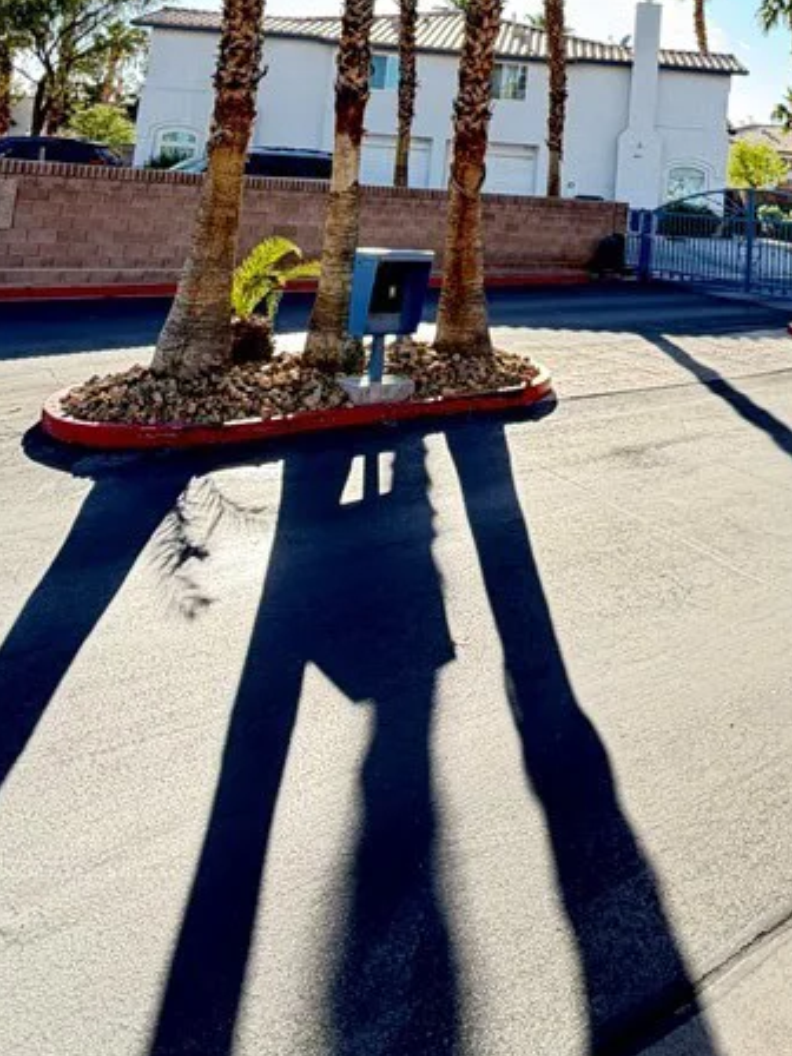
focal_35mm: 32
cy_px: 57
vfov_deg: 49.0
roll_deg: -3.8
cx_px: 618
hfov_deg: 42.4
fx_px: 976
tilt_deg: +8.3
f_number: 2.2
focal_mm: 2.22
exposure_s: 1/122
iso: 40
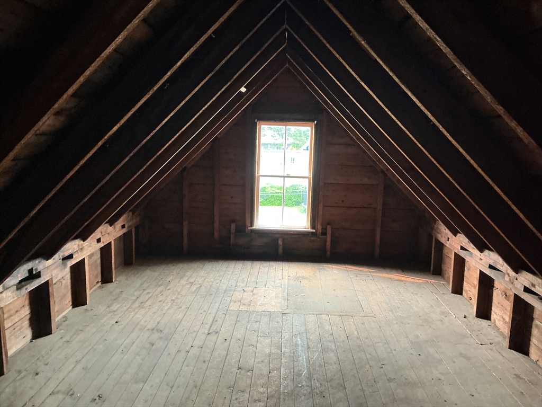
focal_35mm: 29
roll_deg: -0.8
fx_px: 454
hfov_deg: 61.7
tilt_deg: -11.1
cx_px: 271
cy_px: 204
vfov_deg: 48.2
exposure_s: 1/60
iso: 250
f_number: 1.8
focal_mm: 3
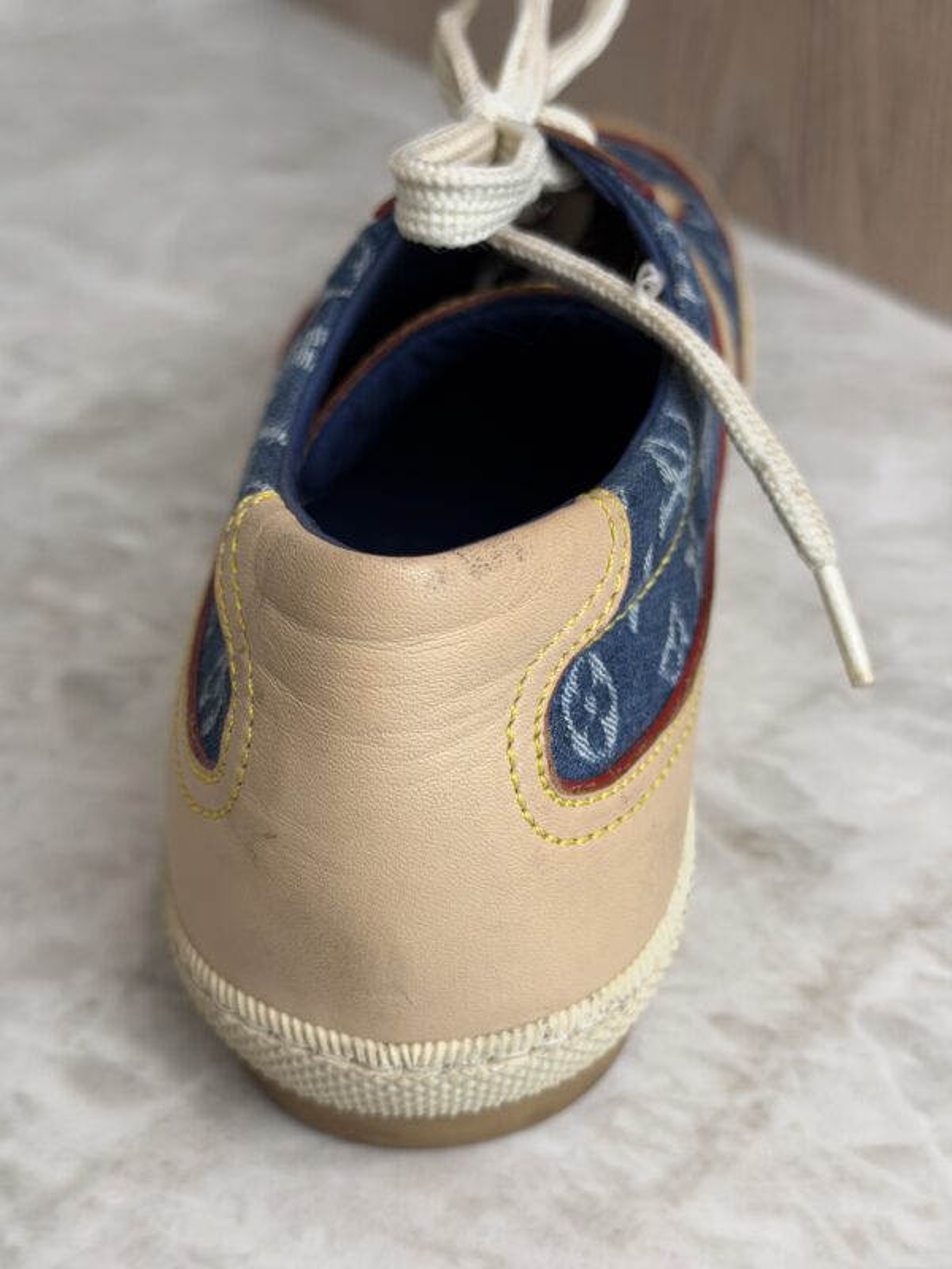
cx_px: 476
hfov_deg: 30.3
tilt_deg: -34.4
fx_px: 1760
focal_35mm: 48
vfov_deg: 39.7
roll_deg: +1.7
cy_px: 634
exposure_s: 1/182
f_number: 1.78
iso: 50
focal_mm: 6.76
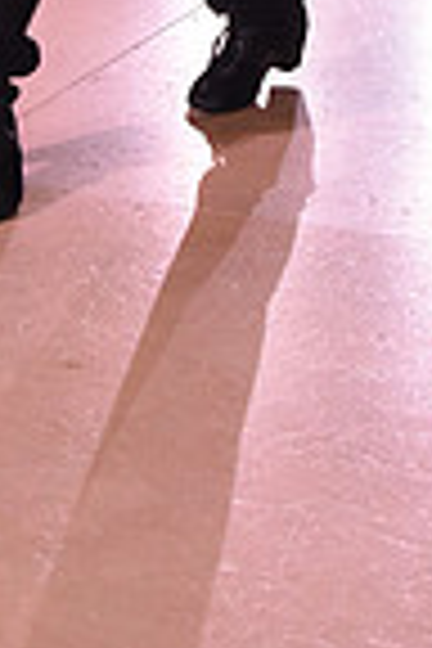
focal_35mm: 153
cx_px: 362
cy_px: -603
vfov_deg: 12.1
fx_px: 2754
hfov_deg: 8.9
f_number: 7.1
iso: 2500
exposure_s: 1/320
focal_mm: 38
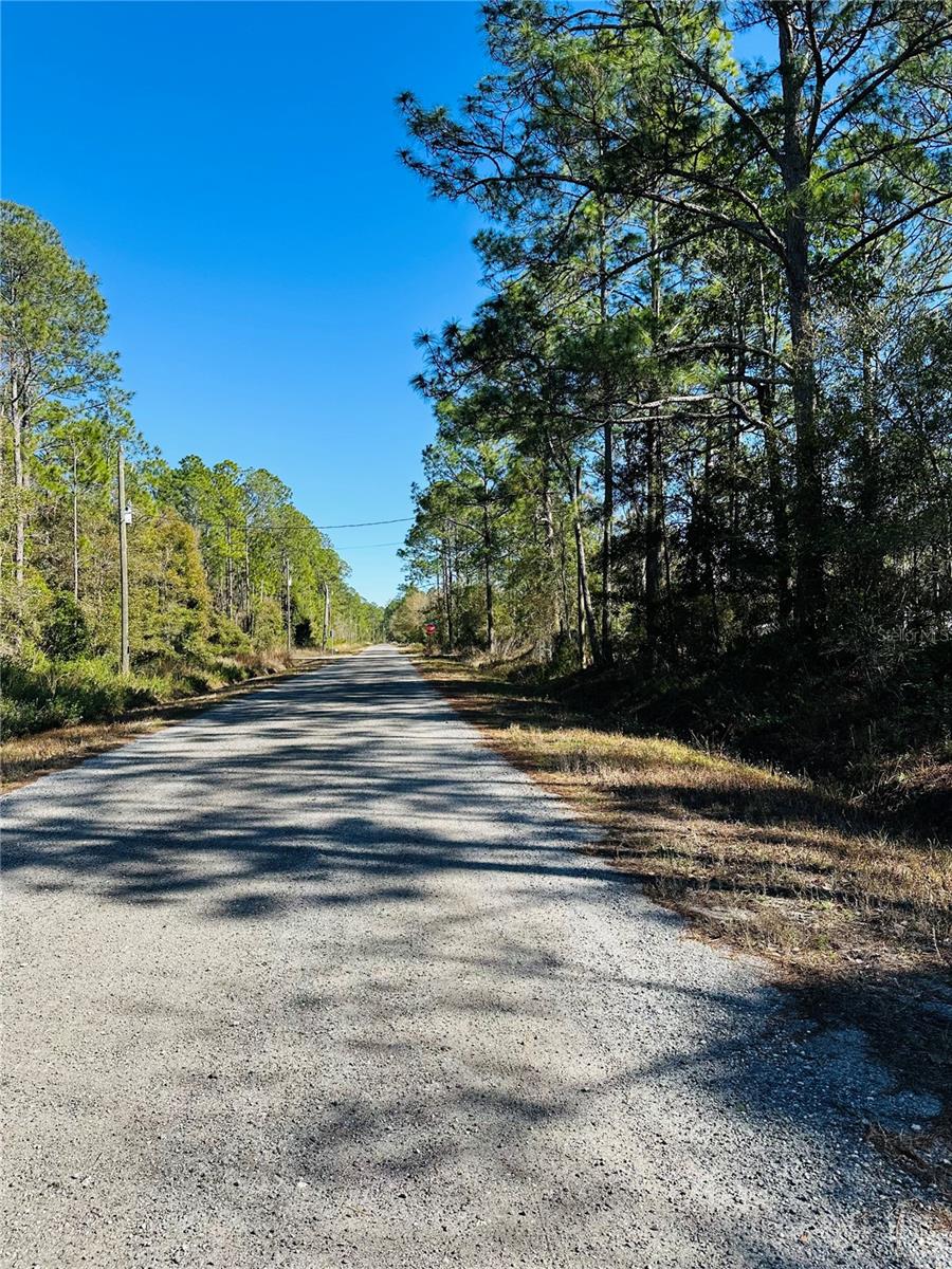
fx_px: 880
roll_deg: +1.5
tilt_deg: +5.6
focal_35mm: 24
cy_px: 634
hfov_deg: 56.8
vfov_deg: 71.6
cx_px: 476
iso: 80
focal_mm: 6.86
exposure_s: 1/2469
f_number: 1.78
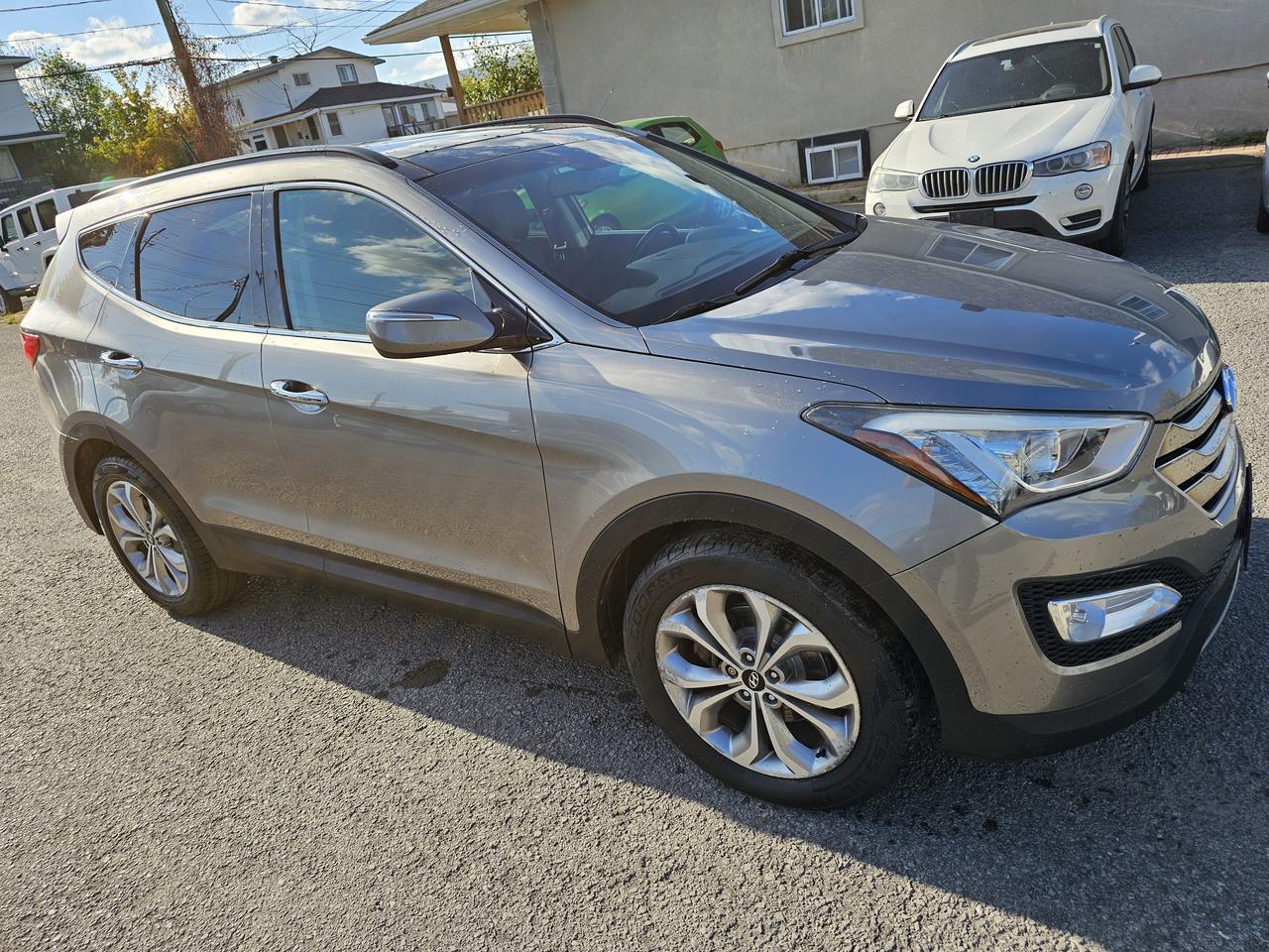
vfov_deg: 58.9
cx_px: 634
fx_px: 843
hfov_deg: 73.9
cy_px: 476
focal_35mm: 23
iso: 10
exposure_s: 1/437
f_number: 1.7
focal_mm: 6.3
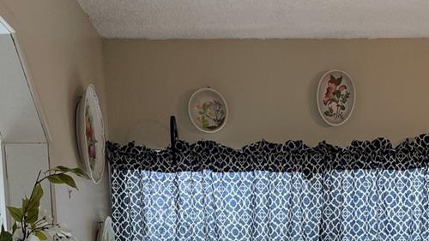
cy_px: 435
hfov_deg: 30.9
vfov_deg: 15.3
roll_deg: -0.2
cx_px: 269
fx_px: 773
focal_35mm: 68
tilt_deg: -9.1
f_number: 1.6
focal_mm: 4.2
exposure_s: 1/120
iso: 50
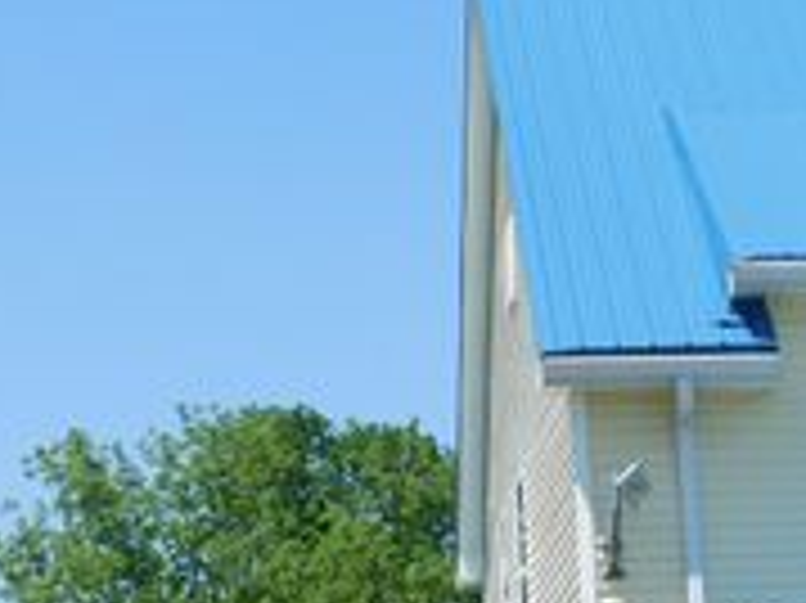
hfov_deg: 15.1
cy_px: 682
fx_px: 2932
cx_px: 950
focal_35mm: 126
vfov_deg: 11.6
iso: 125
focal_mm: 8
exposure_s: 1/1000
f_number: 3.7
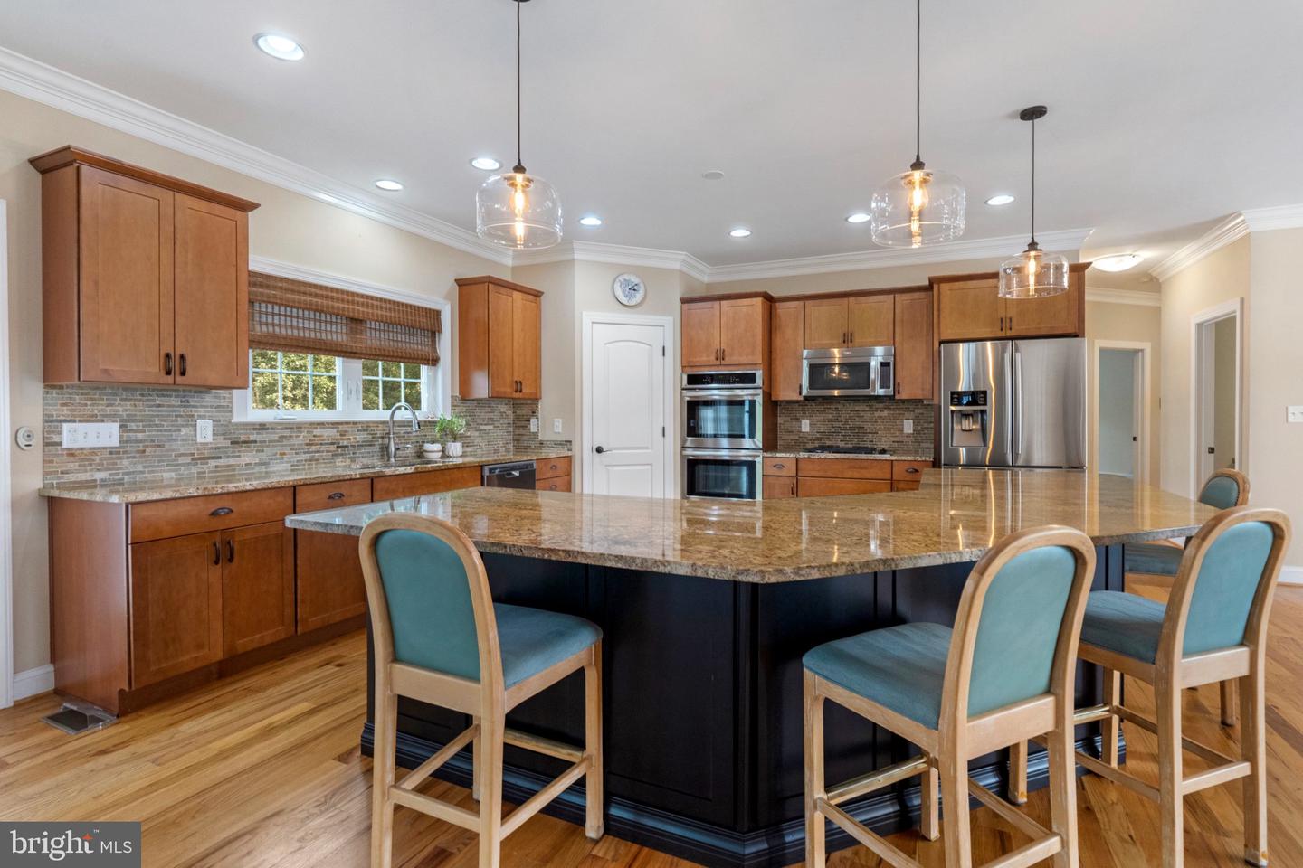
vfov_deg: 73.7
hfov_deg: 96.7
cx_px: 652
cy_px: 434
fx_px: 579
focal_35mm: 16
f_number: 8
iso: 2500
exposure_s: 1/4
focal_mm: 16
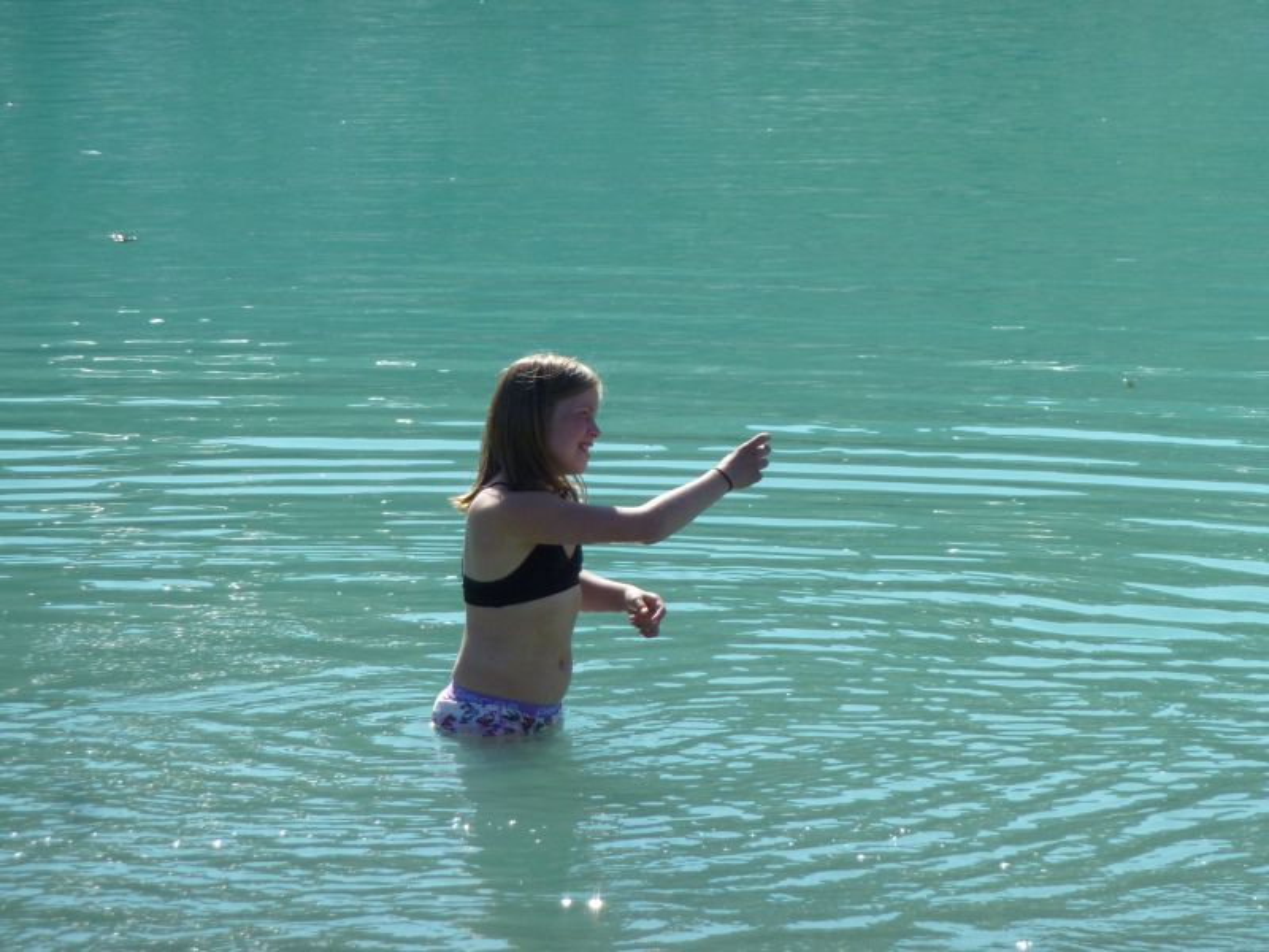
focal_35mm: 278
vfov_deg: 5.3
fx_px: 10191
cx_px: 634
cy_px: 476
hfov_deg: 7.1
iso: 160
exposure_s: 1/800
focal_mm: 45.7
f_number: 4.8
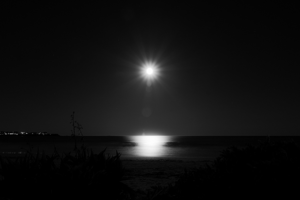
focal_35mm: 27
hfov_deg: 67.1
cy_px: 100
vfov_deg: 47.7
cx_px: 150
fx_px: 226
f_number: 11
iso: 500
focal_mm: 18
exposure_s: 30
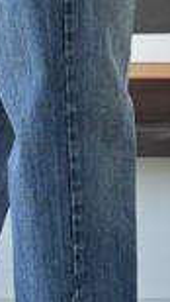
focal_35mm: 181
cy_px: 79
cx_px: 4
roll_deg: -0.4
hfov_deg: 6.7
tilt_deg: -1.1
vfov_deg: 11.9
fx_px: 1446
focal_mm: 6.76
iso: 80
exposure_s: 1/186
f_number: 1.78
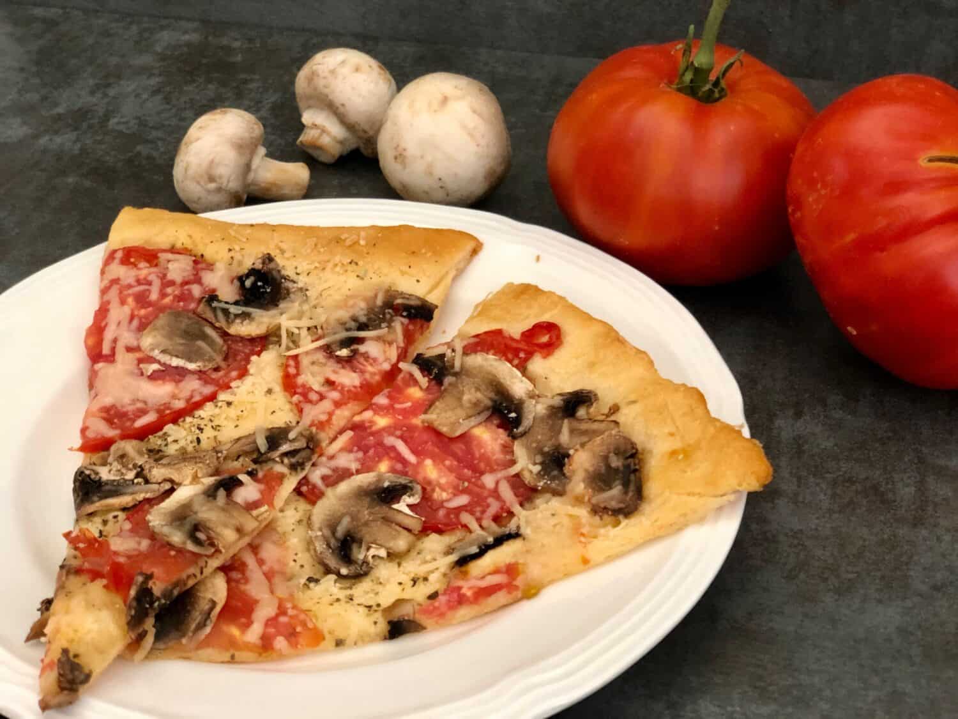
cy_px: 360
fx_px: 1439
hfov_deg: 36.8
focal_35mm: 52
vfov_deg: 28.0
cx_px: 479
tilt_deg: -38.3
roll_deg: -0.5
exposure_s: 1/20
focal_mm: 6
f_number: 2.4
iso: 160
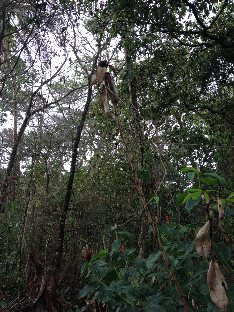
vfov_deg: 52.6
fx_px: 315
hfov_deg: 40.7
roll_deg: -2.9
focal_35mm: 35
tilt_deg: +17.8
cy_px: 156
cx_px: 117
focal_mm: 4.28
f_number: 2.4
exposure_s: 1/120
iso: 80
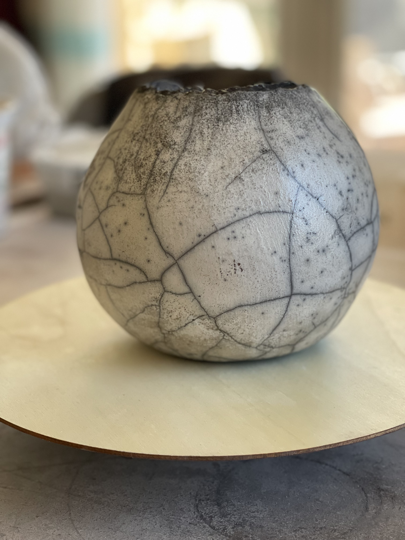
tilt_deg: -17.4
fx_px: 998
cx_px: 202
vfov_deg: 30.3
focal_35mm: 64
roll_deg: +2.2
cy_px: 270
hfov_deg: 22.9
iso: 200
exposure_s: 1/121
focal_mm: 7.5
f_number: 2.2
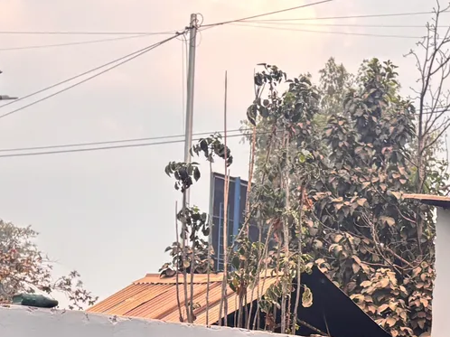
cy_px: 418
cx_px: 465
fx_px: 1221
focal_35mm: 94
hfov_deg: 20.1
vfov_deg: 15.1
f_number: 1.6
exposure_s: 1/121
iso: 100
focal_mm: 5.96
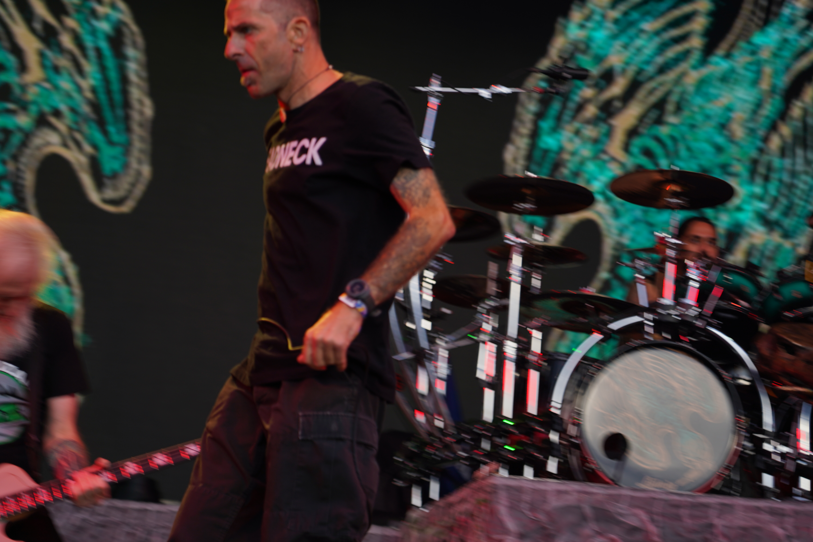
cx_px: 406
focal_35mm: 105
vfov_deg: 13.0
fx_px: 2371
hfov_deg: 19.5
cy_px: 271
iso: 125
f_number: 4
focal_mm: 105
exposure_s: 1/125
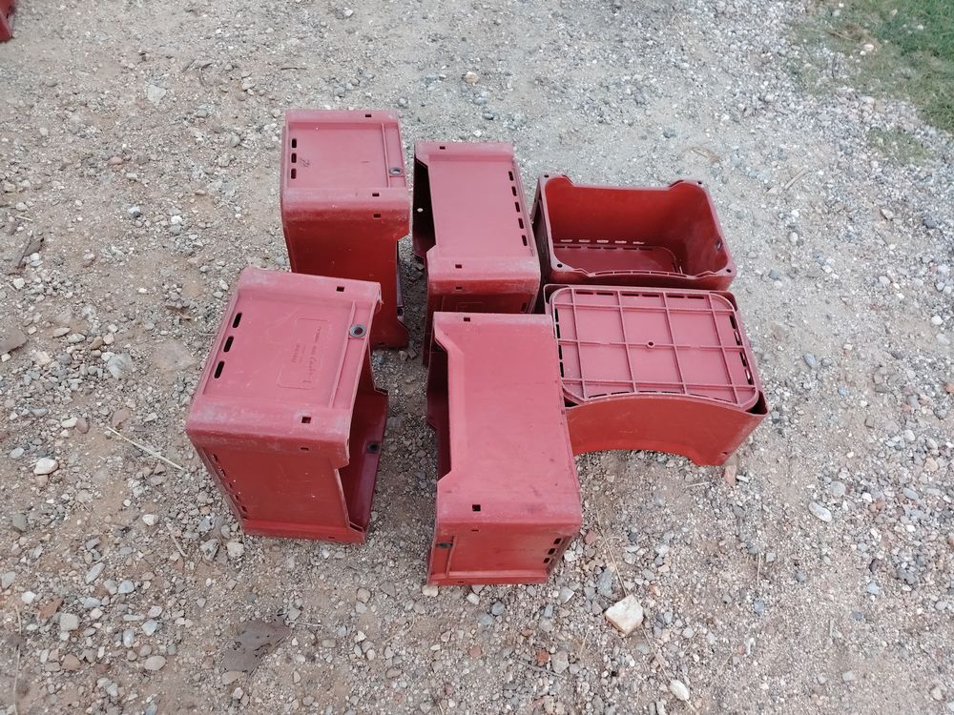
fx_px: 661
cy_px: 358
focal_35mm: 24
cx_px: 477
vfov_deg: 56.8
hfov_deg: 71.6
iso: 681
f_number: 1.75
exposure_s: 1/33.3
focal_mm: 5.25
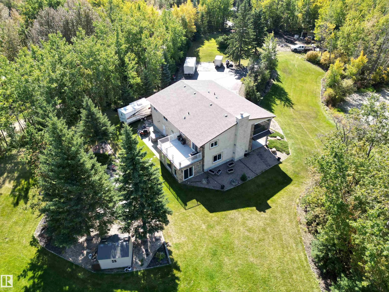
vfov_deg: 56.8
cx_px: 194
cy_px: 146
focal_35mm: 24
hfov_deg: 71.6
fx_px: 270
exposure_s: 1/800
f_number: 1.7
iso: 110
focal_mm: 6.72
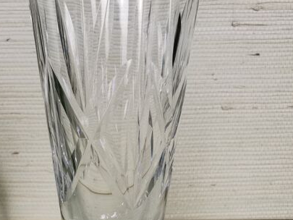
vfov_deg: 35.6
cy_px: 150
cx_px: 92
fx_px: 339
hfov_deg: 45.9
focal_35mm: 40
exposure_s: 1/50
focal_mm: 2.26
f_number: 2.2
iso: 64
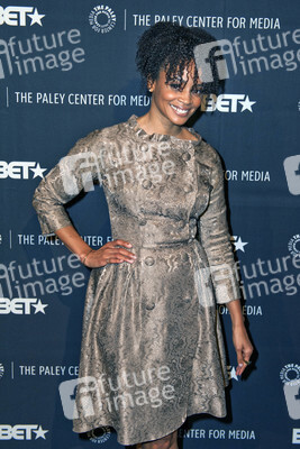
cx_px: 150
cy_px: 224
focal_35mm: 42
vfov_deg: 46.4
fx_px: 525
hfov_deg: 31.9
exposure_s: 1/400
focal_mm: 42
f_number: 4.5
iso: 500
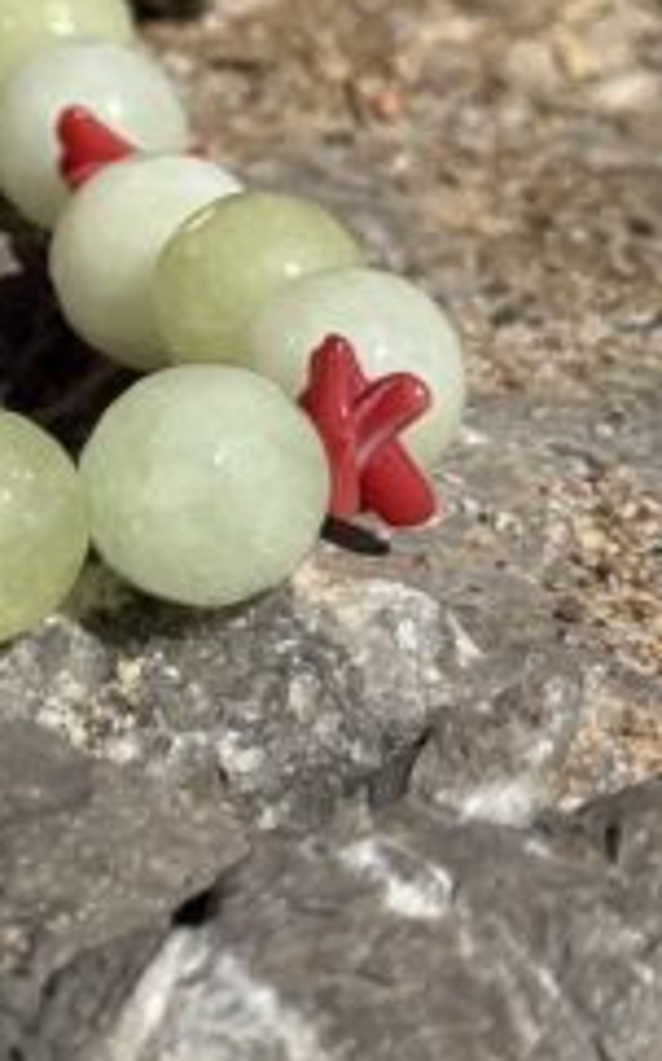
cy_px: 162
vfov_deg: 12.4
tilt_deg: -30.3
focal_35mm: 168
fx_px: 4855
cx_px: -469
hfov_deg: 7.6
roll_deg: +4.9
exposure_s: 1/9901
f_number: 1.78
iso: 64
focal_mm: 6.76
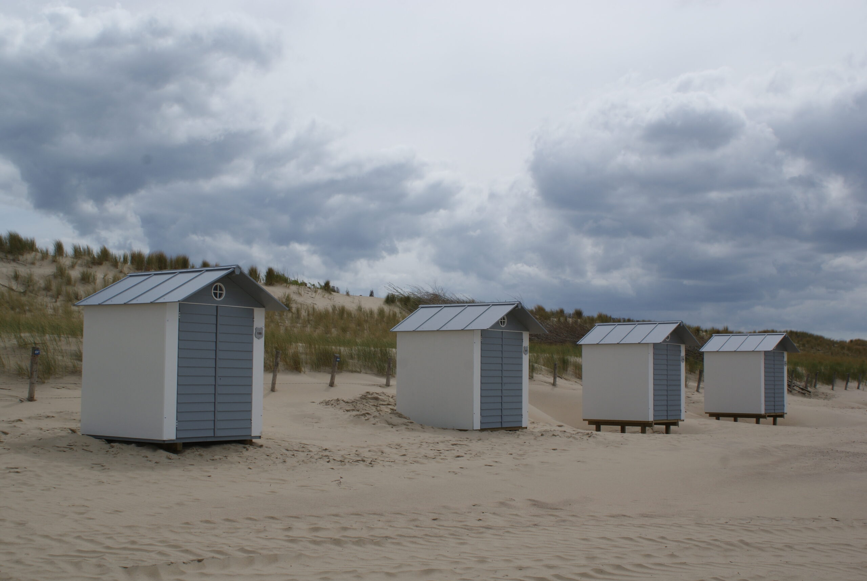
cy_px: 290
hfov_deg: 43.6
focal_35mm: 45
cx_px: 434
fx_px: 1085
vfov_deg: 29.9
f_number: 13
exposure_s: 1/250
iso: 100
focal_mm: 30
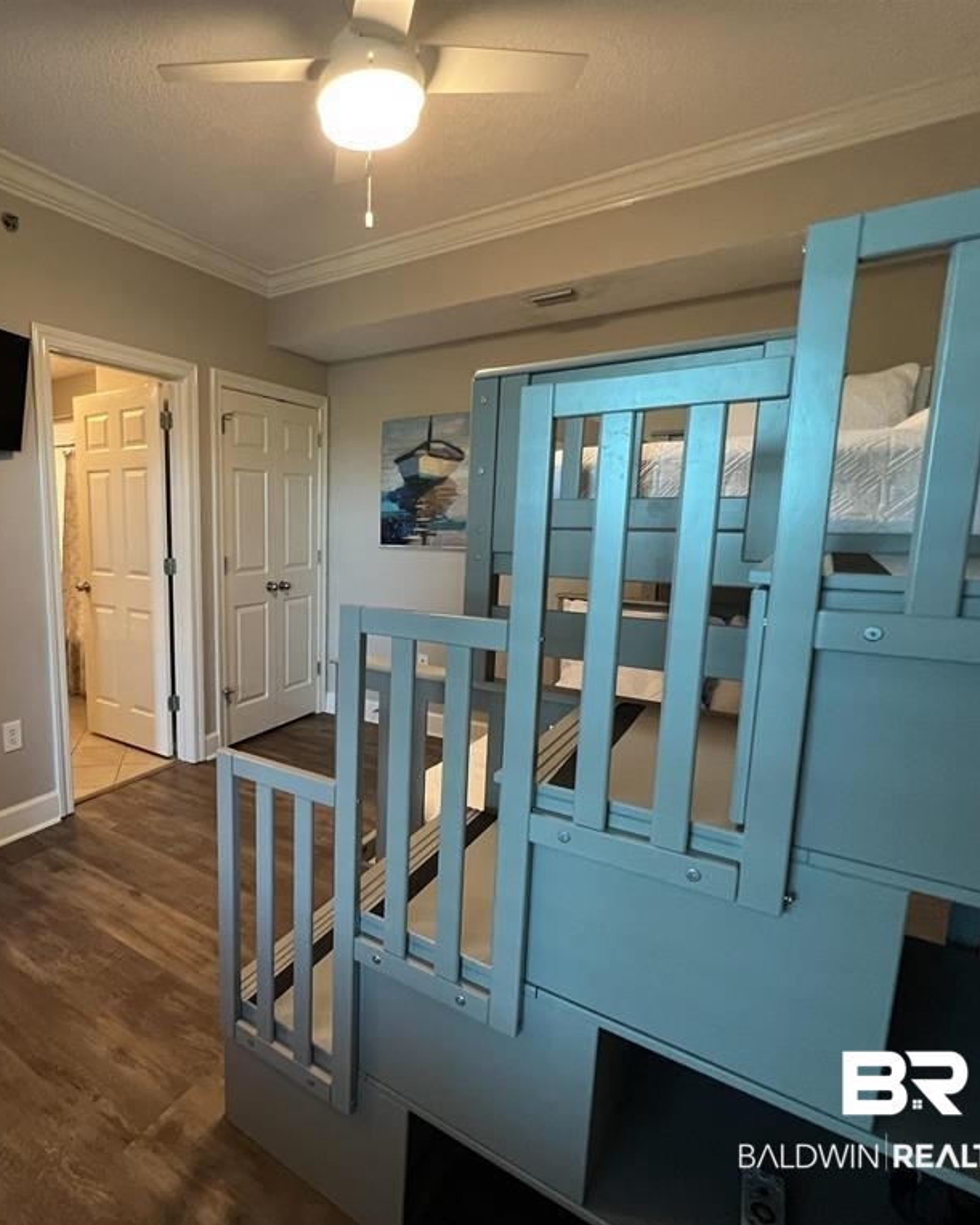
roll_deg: +0.5
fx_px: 616
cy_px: 614
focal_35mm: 17
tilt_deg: -8.7
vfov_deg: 89.6
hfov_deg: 73.4
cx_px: 289
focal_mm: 1.57
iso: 500
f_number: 1.8
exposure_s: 1/60
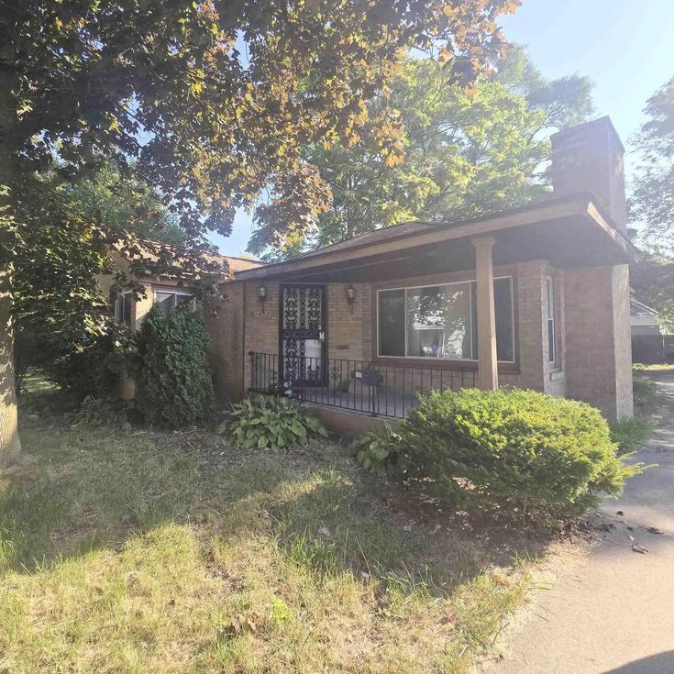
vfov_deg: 87.4
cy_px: 324
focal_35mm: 16
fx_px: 352
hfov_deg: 86.4
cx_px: 272
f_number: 2.2
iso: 50
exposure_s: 1/807
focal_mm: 2.2
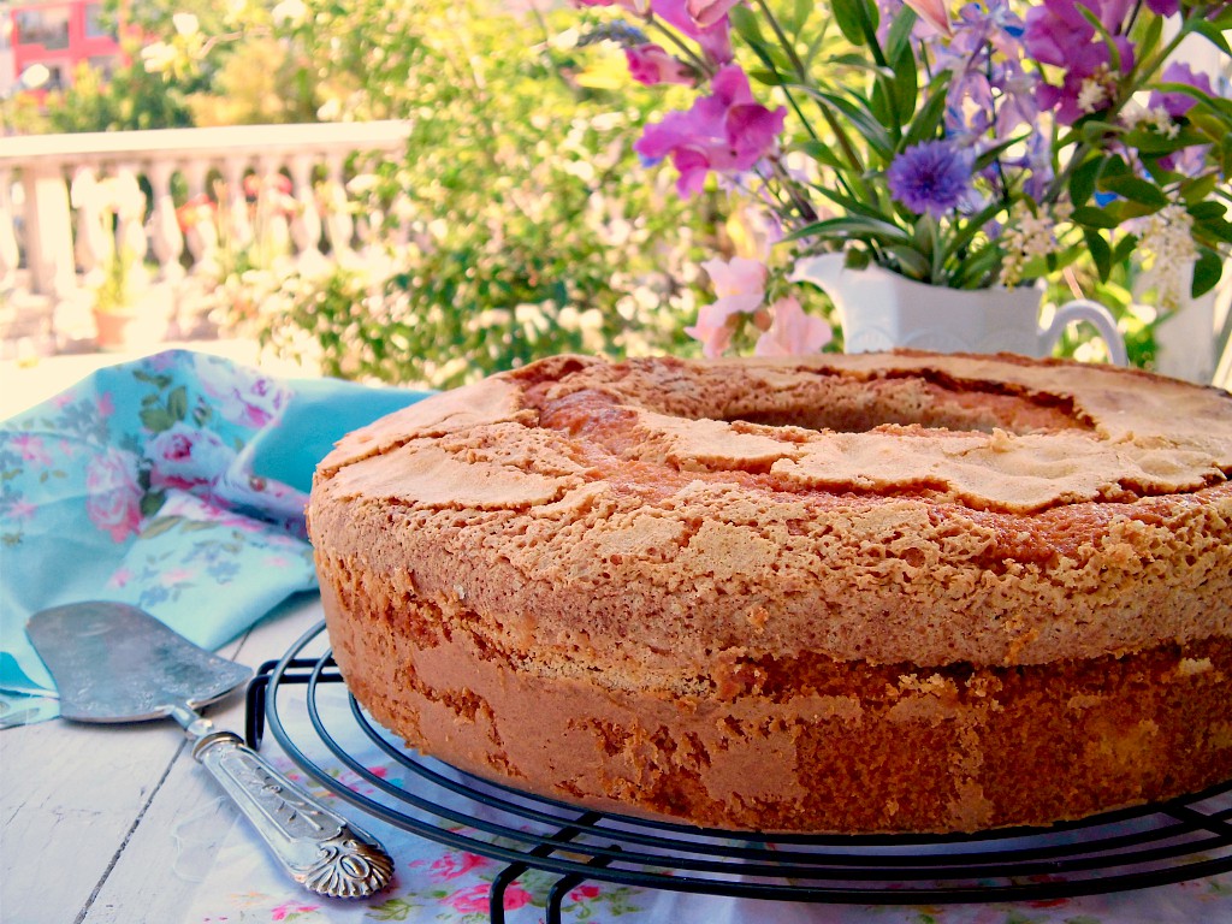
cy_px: 462
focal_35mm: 47
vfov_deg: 30.9
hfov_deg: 40.4
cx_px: 616
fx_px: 1673
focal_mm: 8.3
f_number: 3.4
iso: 100
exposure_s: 1/200
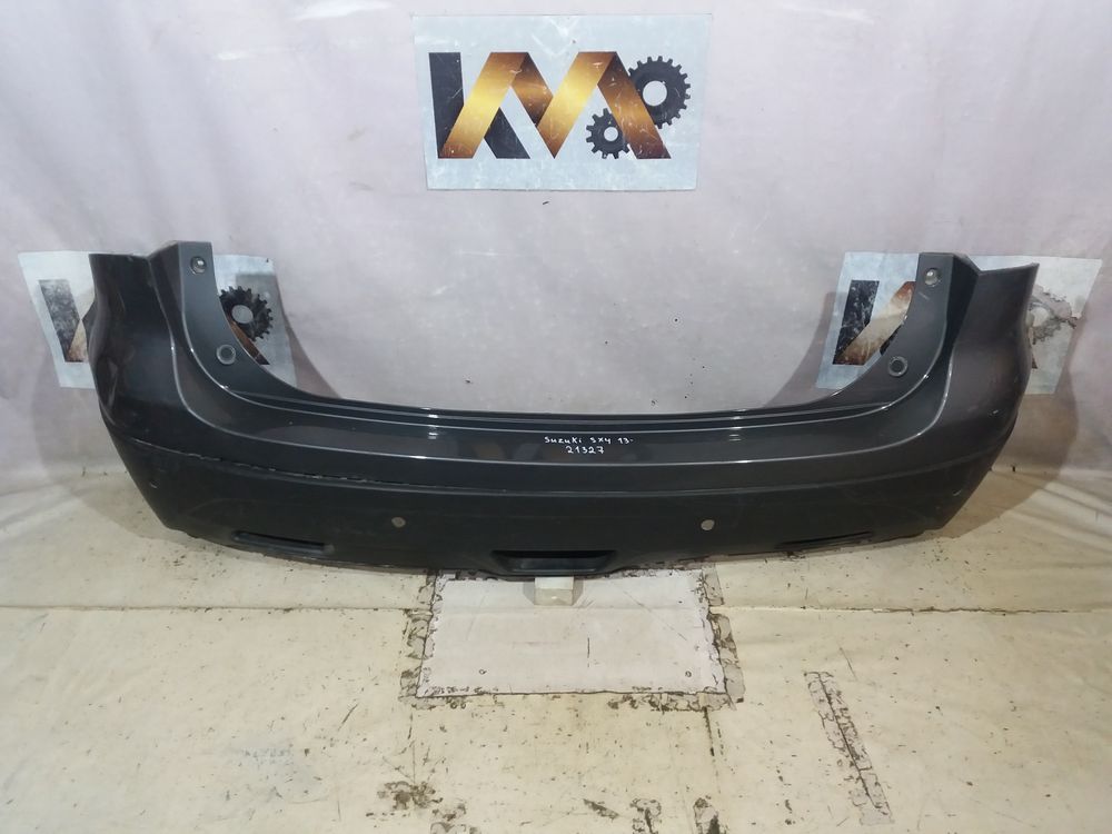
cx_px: 556
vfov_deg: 49.7
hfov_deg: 63.4
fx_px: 899
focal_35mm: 28
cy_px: 417
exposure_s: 1/20
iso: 160
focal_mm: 3.7
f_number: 1.9
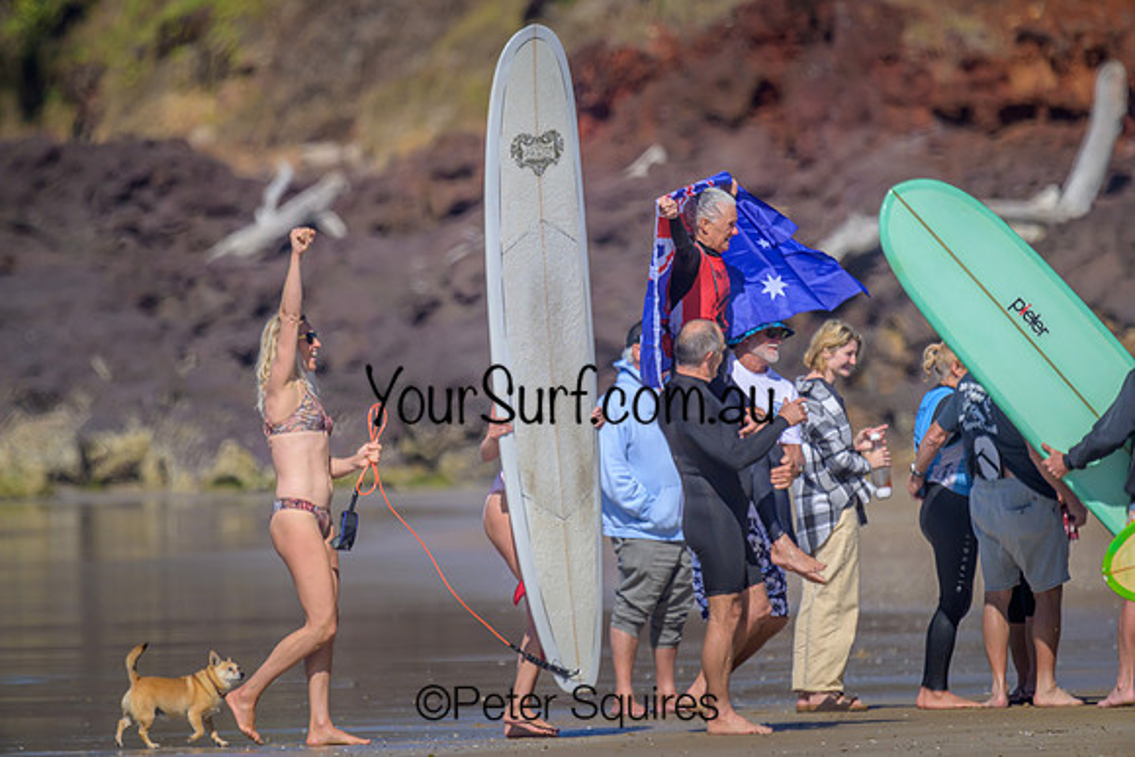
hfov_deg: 1.8
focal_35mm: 1120
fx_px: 35318
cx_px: 568
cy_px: 378
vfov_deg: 1.2
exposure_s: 1/2000
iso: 640
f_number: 9
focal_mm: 1120
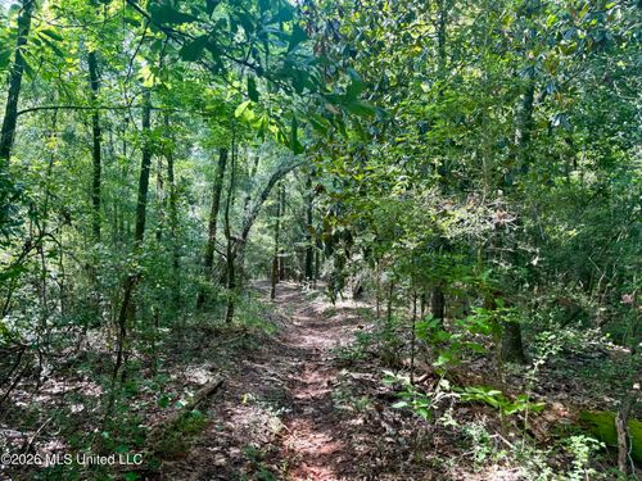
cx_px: 321
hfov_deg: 71.6
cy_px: 240
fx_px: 445
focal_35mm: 24
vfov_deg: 56.8
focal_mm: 6.76
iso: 80
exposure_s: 1/121
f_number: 1.78
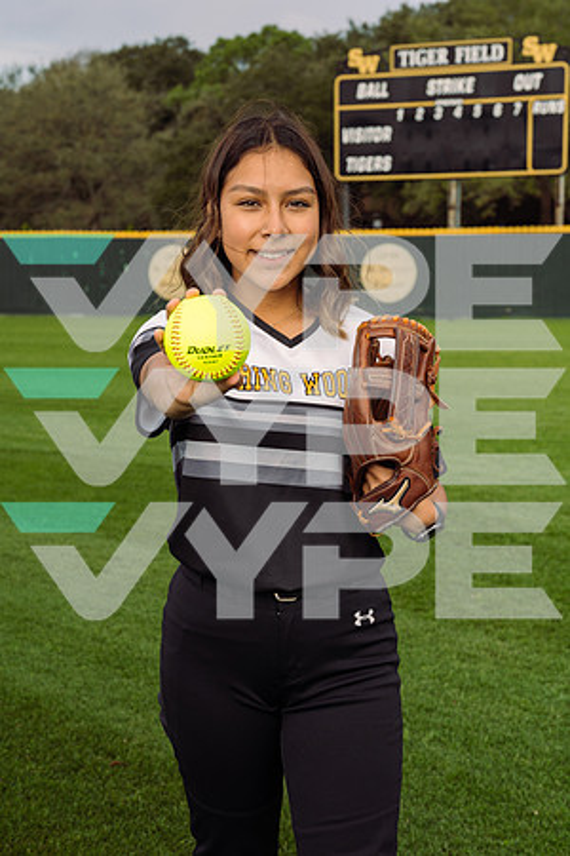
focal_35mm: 70
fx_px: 1662
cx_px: 285
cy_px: 428
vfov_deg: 28.8
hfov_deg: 19.5
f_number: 8
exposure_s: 1/200
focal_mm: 70
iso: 125
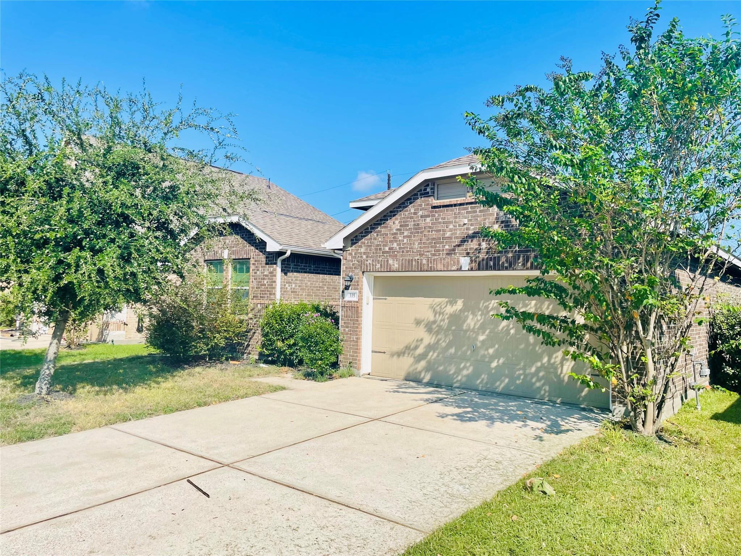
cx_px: 370
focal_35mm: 26
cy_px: 278
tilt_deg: +3.8
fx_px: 557
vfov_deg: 53.1
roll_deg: -1.2
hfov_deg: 67.3
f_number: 1.6
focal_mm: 4.2
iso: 32
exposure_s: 1/4132
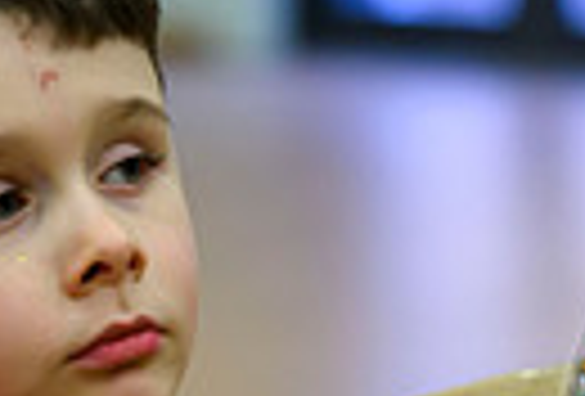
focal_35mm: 458
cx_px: 1042
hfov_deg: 4.4
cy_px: 502
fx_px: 7477
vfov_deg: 3.0
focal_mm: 101
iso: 3200
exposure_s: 1/320
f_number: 3.5
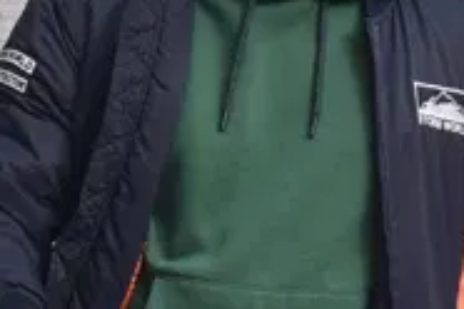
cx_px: 180
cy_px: 37
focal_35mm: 341
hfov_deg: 6.0
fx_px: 4395
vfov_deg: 4.0
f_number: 8
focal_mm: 48
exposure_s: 1/500
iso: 320
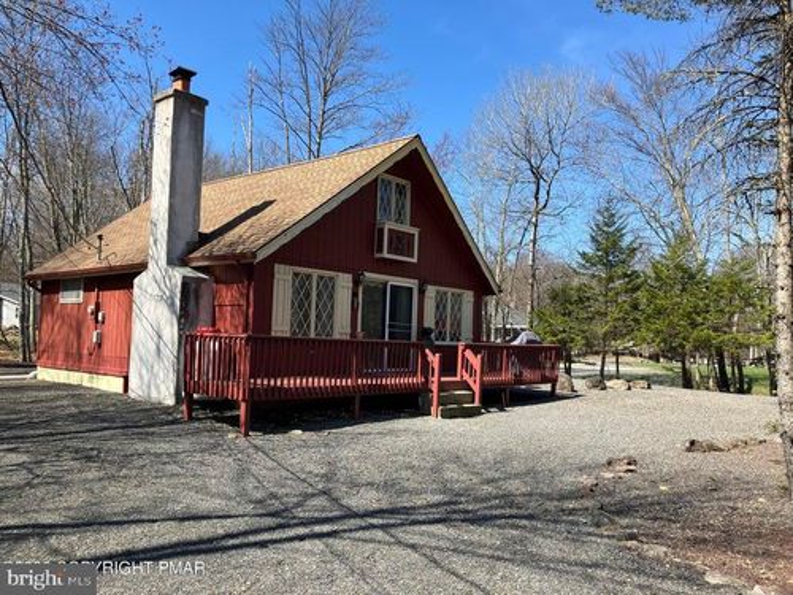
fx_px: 641
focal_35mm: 28
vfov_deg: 49.7
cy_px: 298
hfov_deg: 63.4
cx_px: 396
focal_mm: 3.99
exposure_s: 1/1080
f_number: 1.8
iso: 32
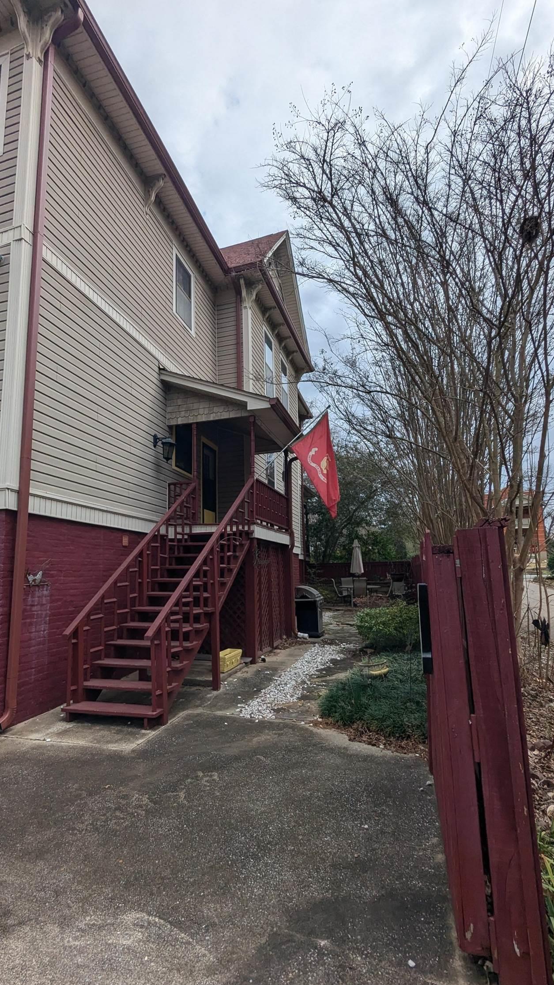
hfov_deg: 60.9
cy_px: 502
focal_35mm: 18
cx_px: 247
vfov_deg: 92.7
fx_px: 470
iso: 49
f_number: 2.2
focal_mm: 2.35
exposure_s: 1/1479
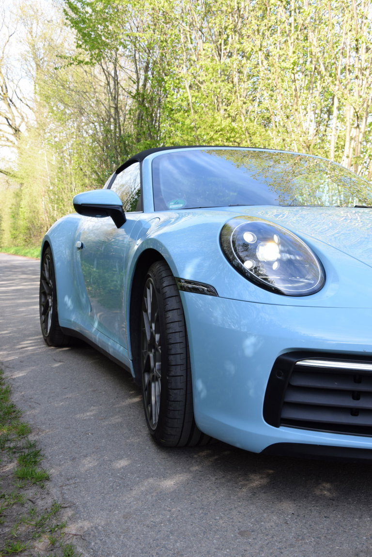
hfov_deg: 29.9
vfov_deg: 43.6
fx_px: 697
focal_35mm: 45
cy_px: 278
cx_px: 186
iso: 200
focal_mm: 30
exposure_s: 1/80
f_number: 8
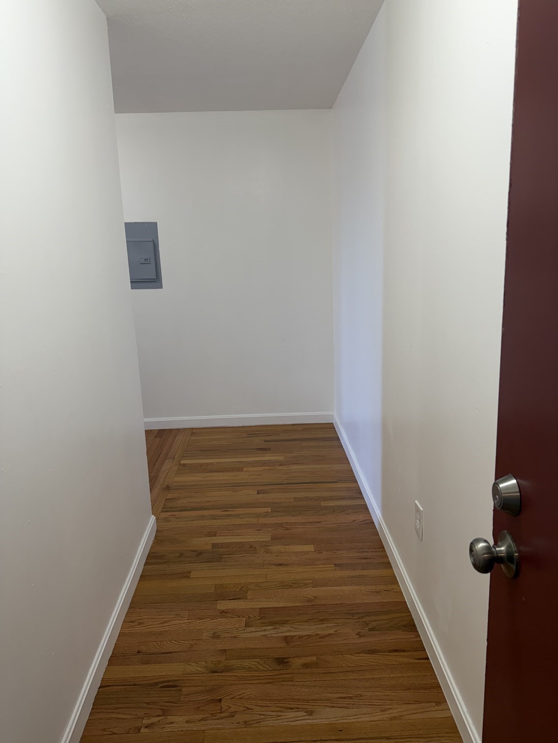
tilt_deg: -11.1
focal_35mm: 24
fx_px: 516
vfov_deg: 71.6
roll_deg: +2.6
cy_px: 372
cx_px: 279
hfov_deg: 56.8
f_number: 1.78
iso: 125
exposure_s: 1/120
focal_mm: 6.76
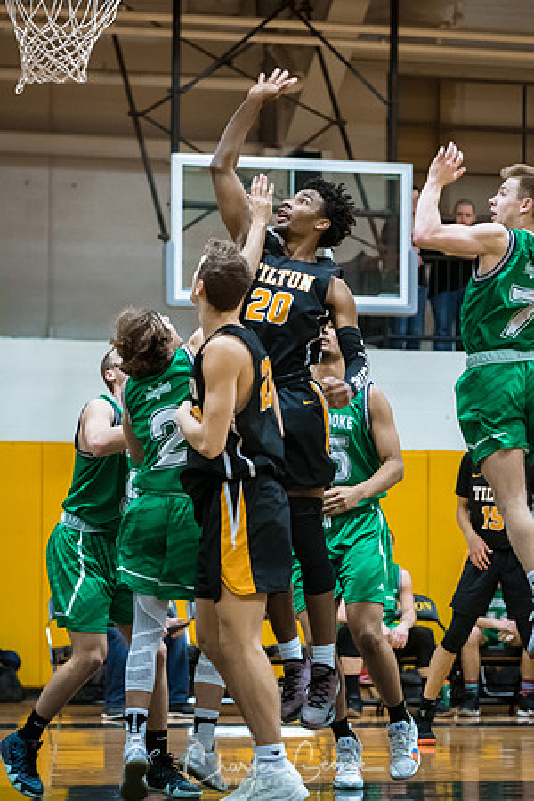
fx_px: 3337
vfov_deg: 13.7
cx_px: 267
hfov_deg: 9.1
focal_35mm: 150
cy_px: 400
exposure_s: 1/400
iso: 3200
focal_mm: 100
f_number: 2.8
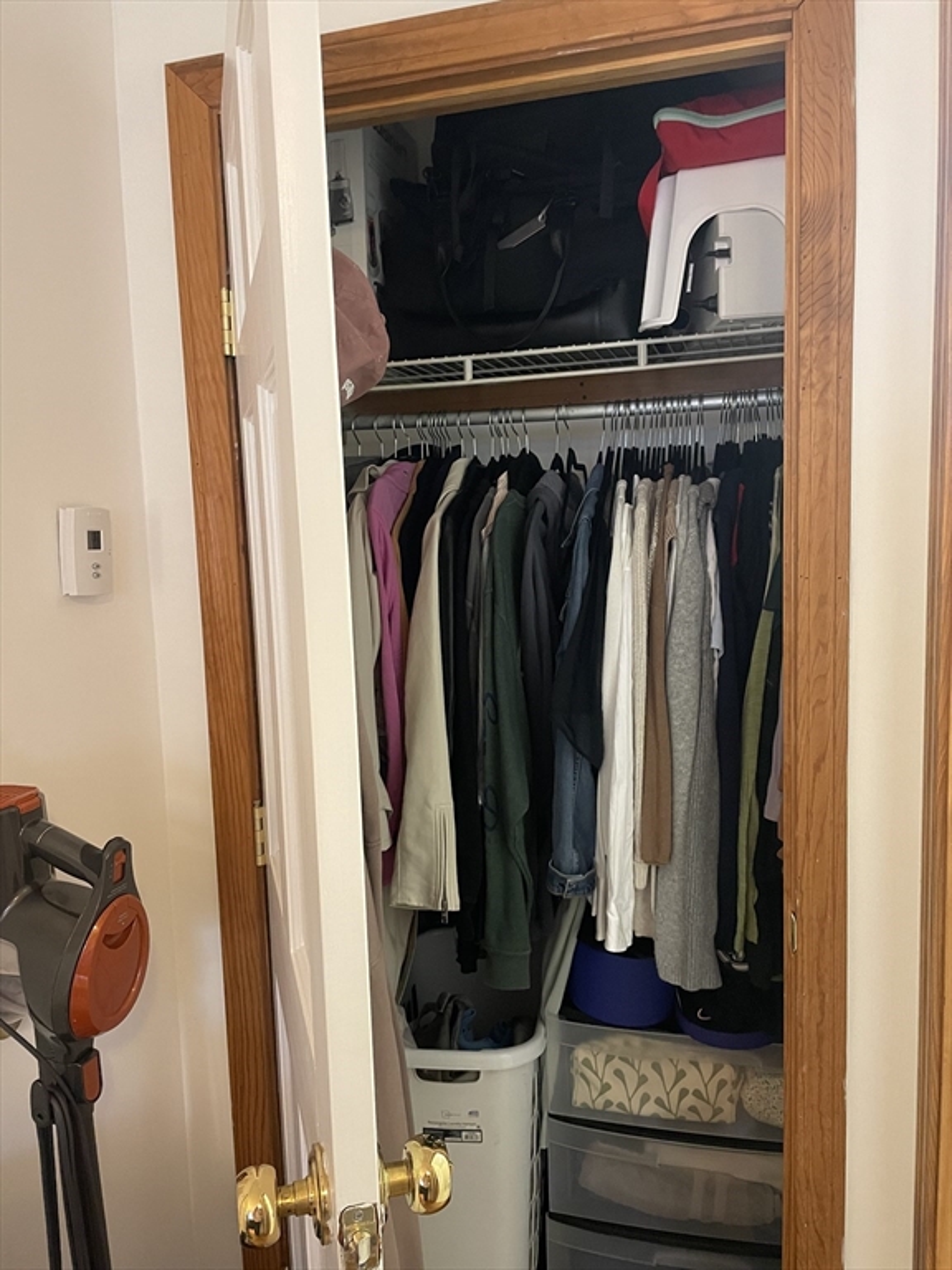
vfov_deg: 67.3
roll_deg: +2.3
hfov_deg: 53.1
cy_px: 635
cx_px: 476
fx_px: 953
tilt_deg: -5.6
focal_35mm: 26
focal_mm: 4.2
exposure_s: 1/60
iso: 400
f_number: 1.6
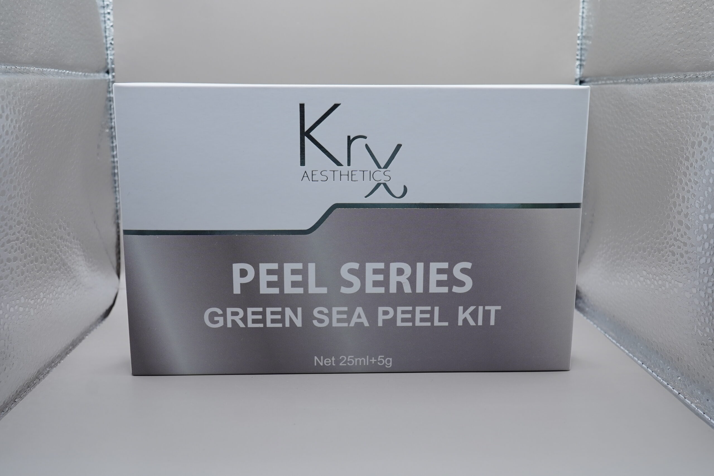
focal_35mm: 36
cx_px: 357
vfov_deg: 36.9
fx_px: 714
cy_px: 238
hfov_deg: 53.1
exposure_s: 1/100
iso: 320
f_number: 6.3
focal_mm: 24
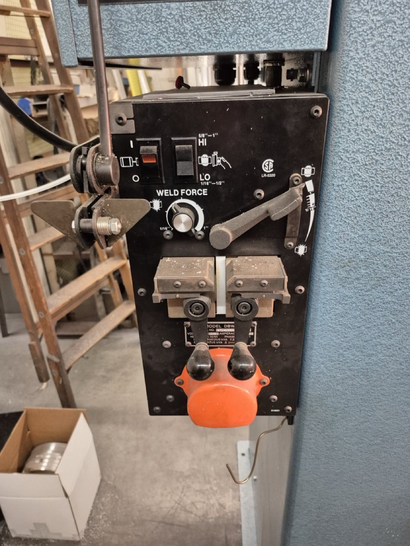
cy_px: 273
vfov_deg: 73.9
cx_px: 205
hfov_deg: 58.9
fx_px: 363
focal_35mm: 23
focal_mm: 5.4
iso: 1000
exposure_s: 1/60
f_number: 1.8
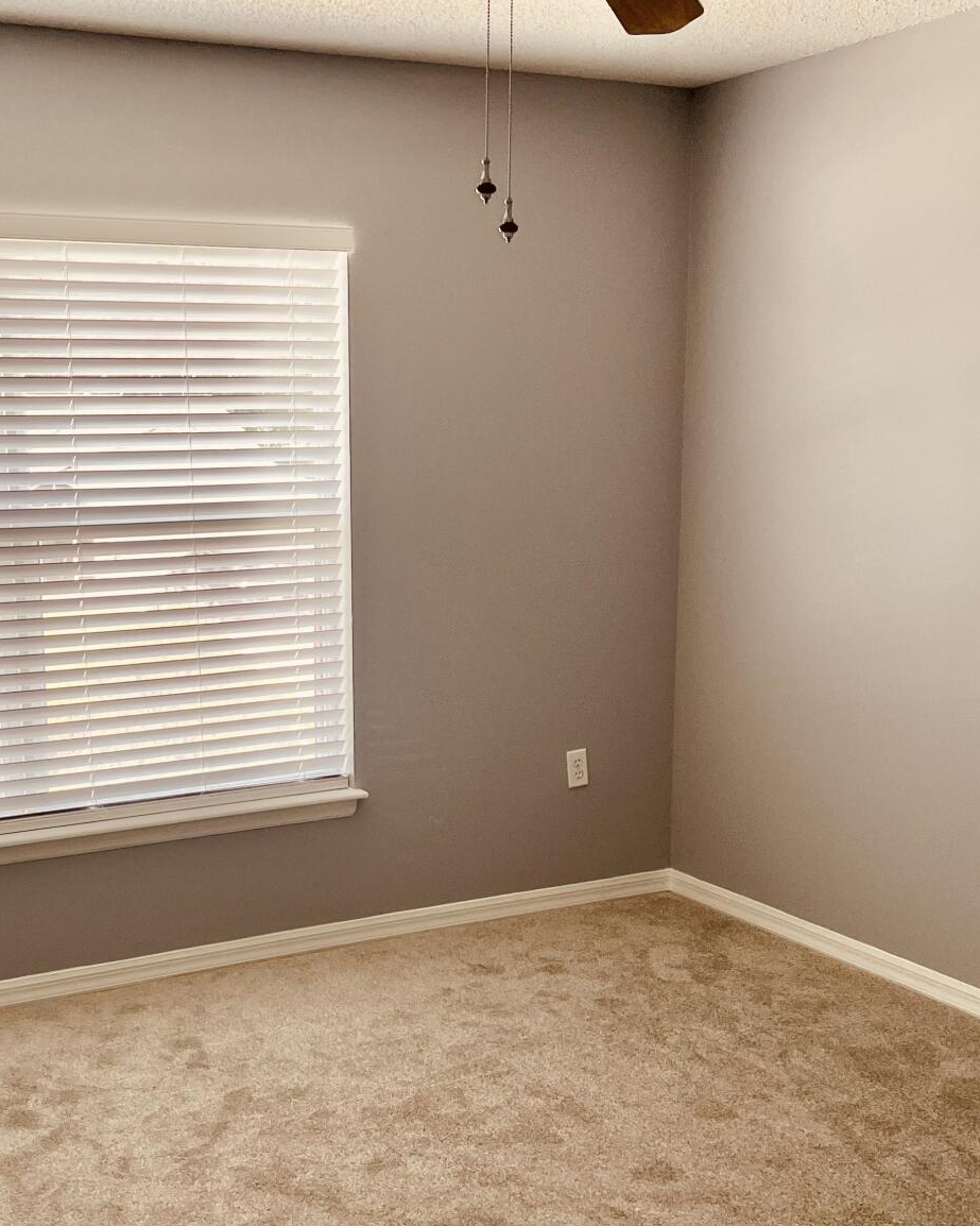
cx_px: 336
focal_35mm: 44
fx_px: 1595
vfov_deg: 41.9
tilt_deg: -10.8
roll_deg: +0.3
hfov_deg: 33.9
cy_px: 696
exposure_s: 1/120
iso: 100
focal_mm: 5.7
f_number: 1.5
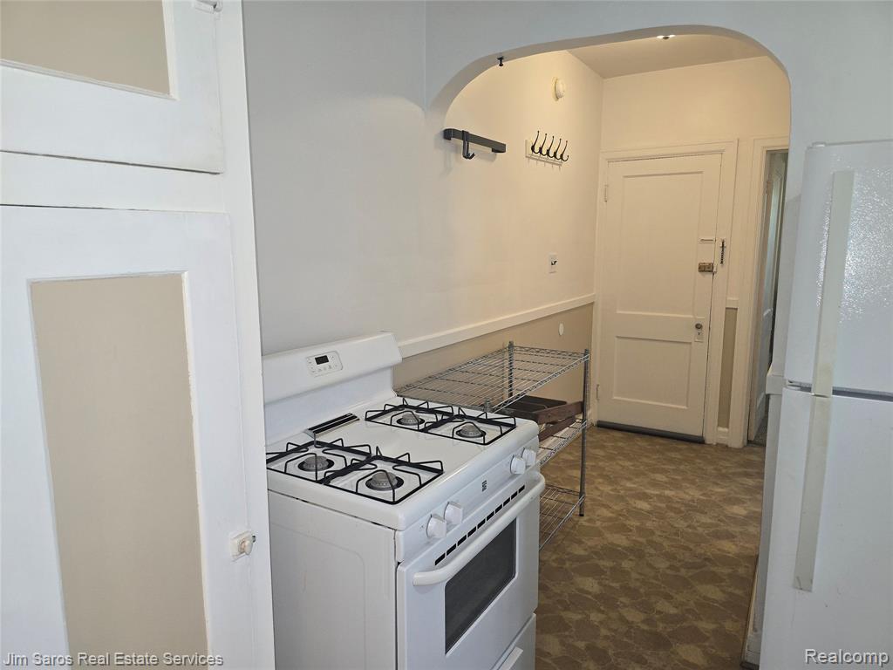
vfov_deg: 58.9
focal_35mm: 23
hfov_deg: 73.9
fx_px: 593
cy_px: 335
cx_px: 446
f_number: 1.7
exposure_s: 1/60
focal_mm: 6.3
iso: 125
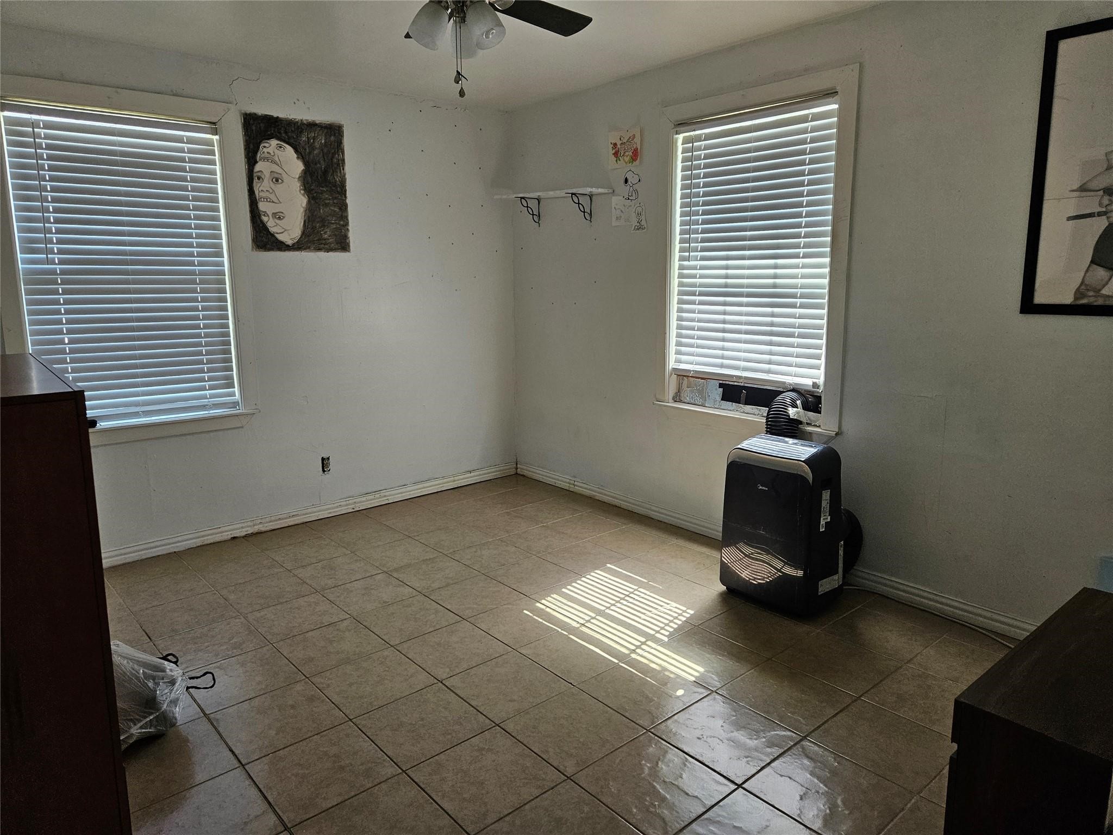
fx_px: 740
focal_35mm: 23
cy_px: 418
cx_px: 556
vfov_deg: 58.9
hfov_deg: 73.9
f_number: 1.8
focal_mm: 5.4
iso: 250
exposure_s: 1/170
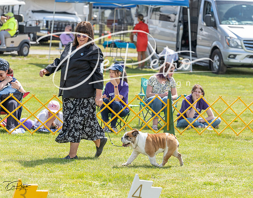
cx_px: 149
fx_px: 1244
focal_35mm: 168
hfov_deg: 11.6
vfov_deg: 9.1
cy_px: 102
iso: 400
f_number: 5
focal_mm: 131
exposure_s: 1/1000
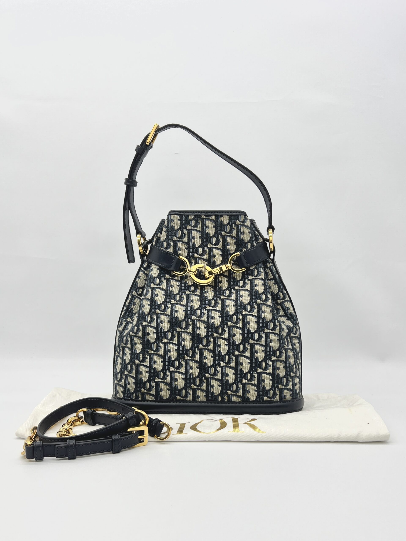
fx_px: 407
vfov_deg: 67.3
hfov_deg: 53.1
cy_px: 270
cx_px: 203
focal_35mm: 26
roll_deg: +0.3
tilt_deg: -5.7
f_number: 1.5
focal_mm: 5.7
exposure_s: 1/180
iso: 40
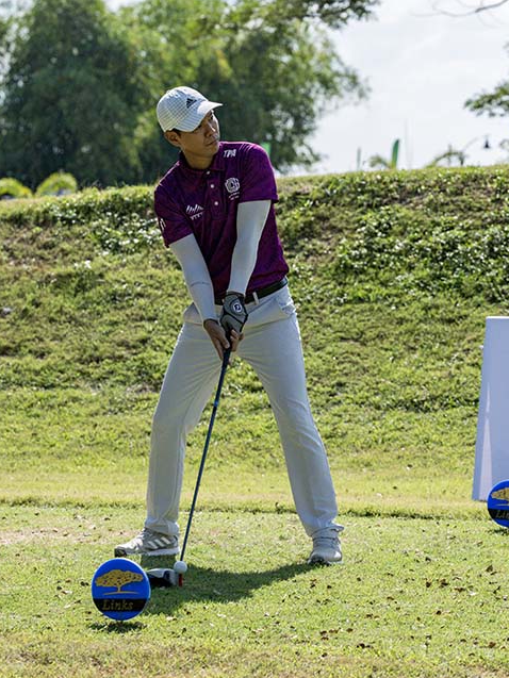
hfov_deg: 11.7
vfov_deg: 15.6
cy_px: 340
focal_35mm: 126
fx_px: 2469
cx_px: 466
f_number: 4.5
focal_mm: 87
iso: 250
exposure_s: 1/5000
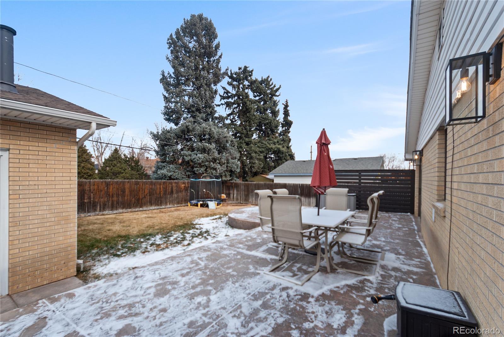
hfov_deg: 100.3
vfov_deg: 77.4
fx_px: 210
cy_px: 168
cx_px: 252
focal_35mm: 15
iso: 200
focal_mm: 10
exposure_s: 1/200
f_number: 3.5
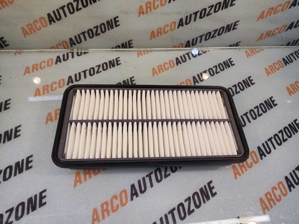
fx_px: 147
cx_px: 150
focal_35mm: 17
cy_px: 112
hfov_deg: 91.1
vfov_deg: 74.7
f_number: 1.79
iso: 123
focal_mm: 4.74
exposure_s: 1/50
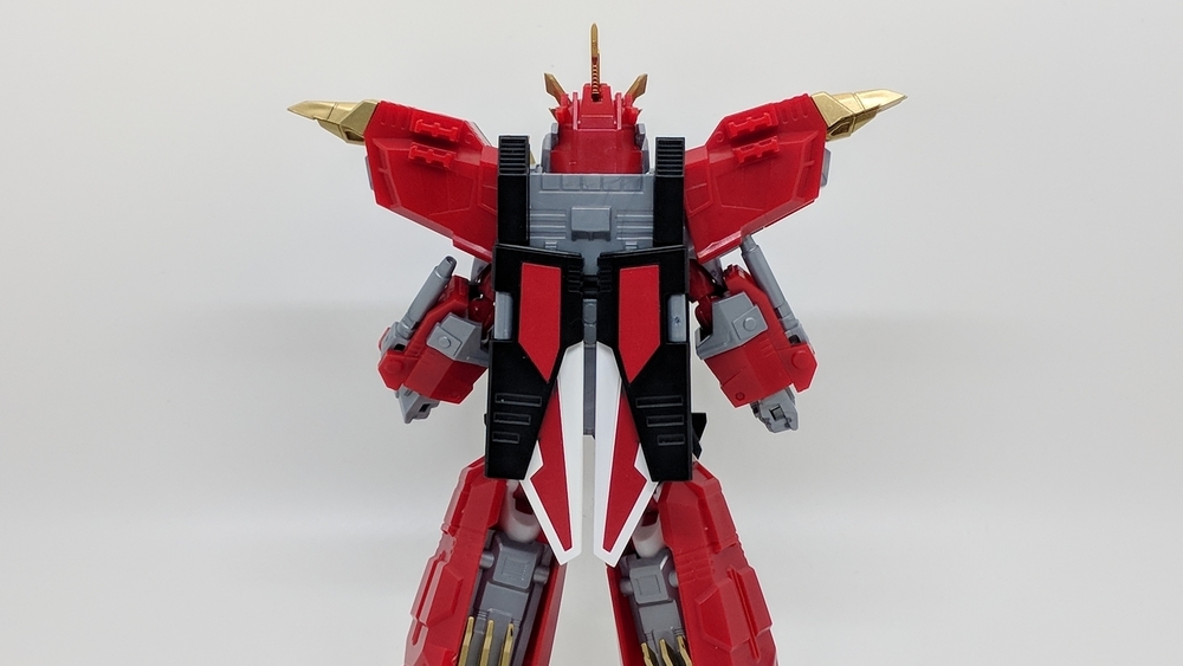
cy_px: 426
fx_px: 910
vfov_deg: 39.9
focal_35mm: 29
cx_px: 596
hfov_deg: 66.1
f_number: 2
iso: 105
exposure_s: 1/125
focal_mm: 4.67
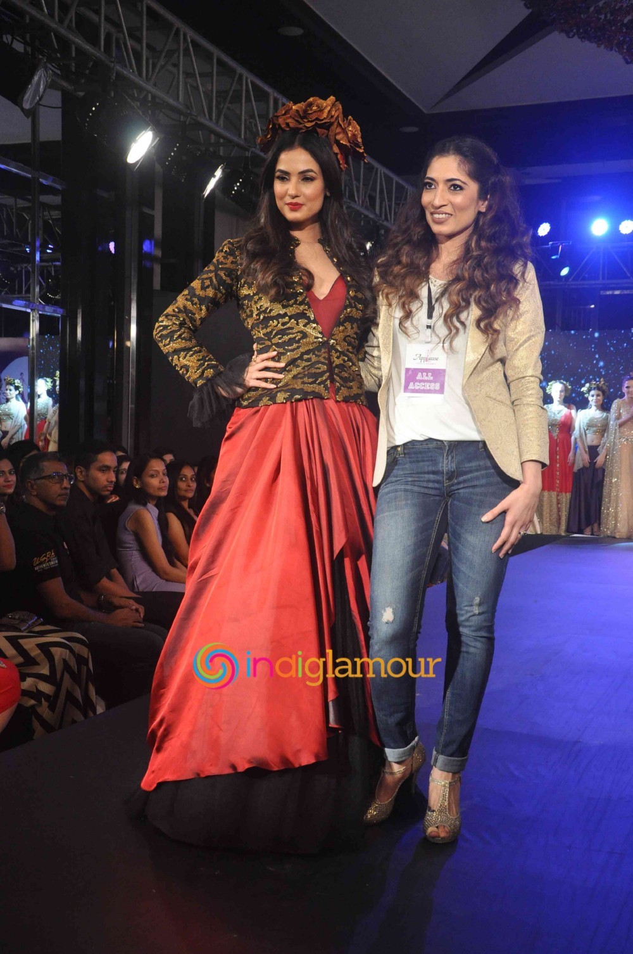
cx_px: 316
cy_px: 477
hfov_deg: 28.0
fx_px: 1269
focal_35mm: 48
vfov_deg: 41.2
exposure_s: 1/100
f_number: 9
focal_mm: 32
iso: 1250
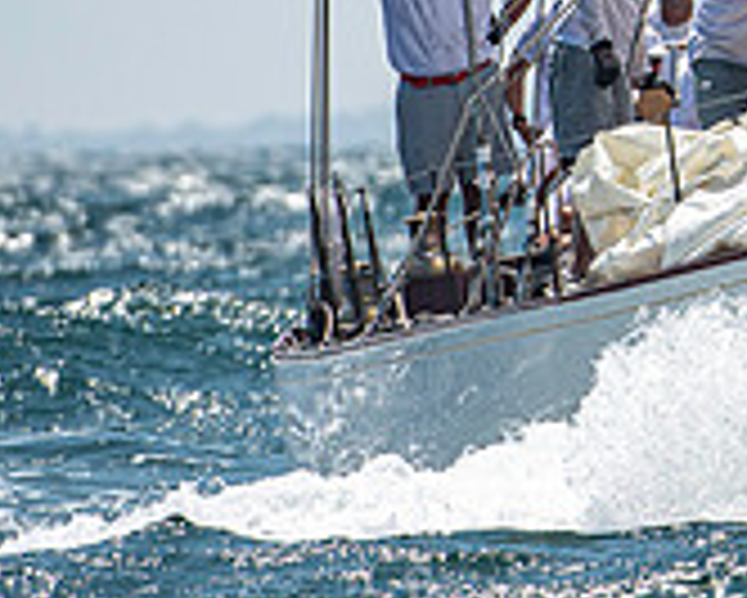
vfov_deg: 0.9
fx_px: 39066
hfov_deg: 1.1
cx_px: 1112
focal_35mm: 1766
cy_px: -250
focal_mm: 360
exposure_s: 1/3200
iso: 400
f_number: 5.6
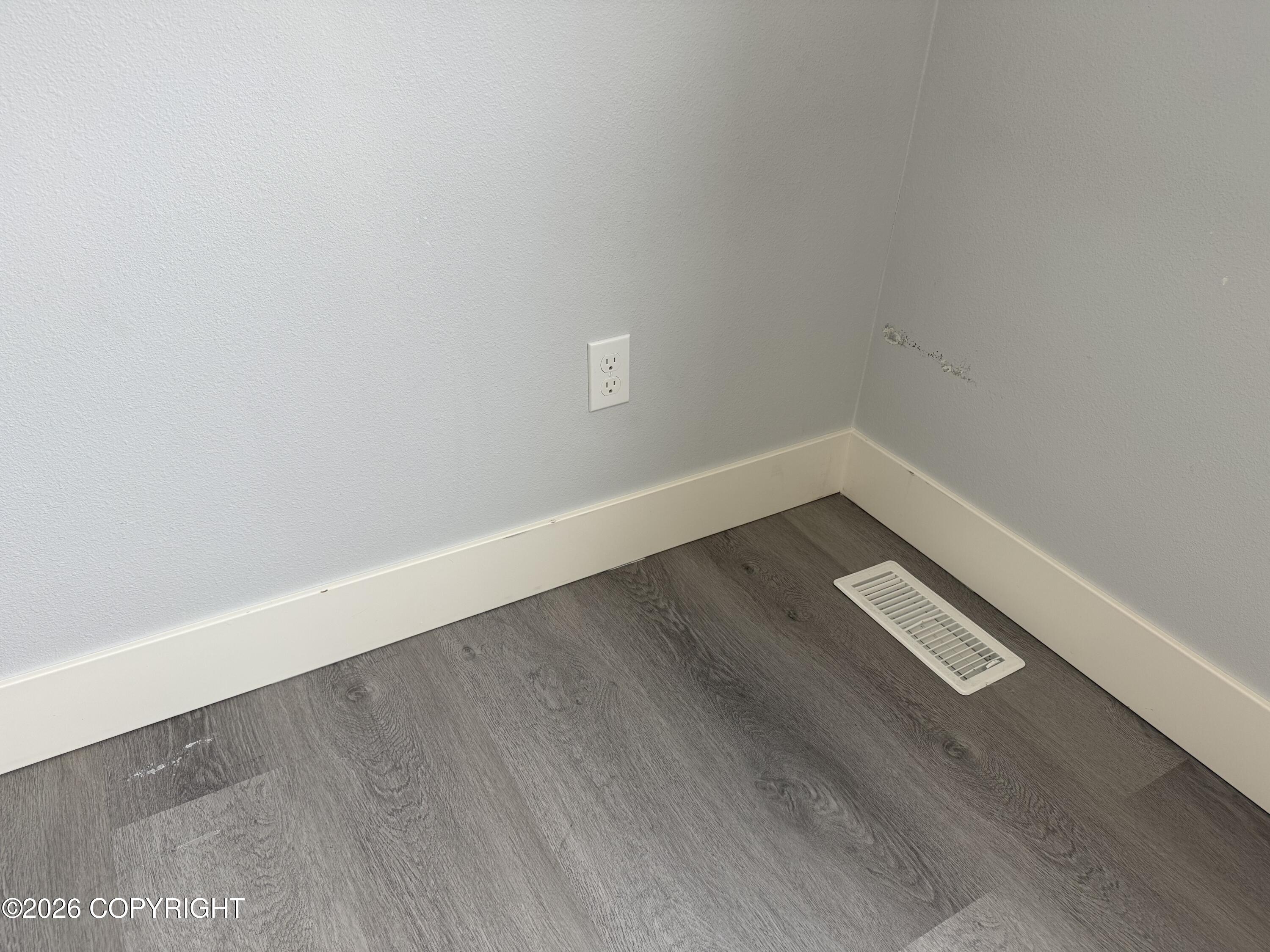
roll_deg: -2.4
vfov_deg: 56.8
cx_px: 635
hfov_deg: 71.6
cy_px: 476
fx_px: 881
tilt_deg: -32.1
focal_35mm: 24
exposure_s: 1/120
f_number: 1.78
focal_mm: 6.76
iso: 125
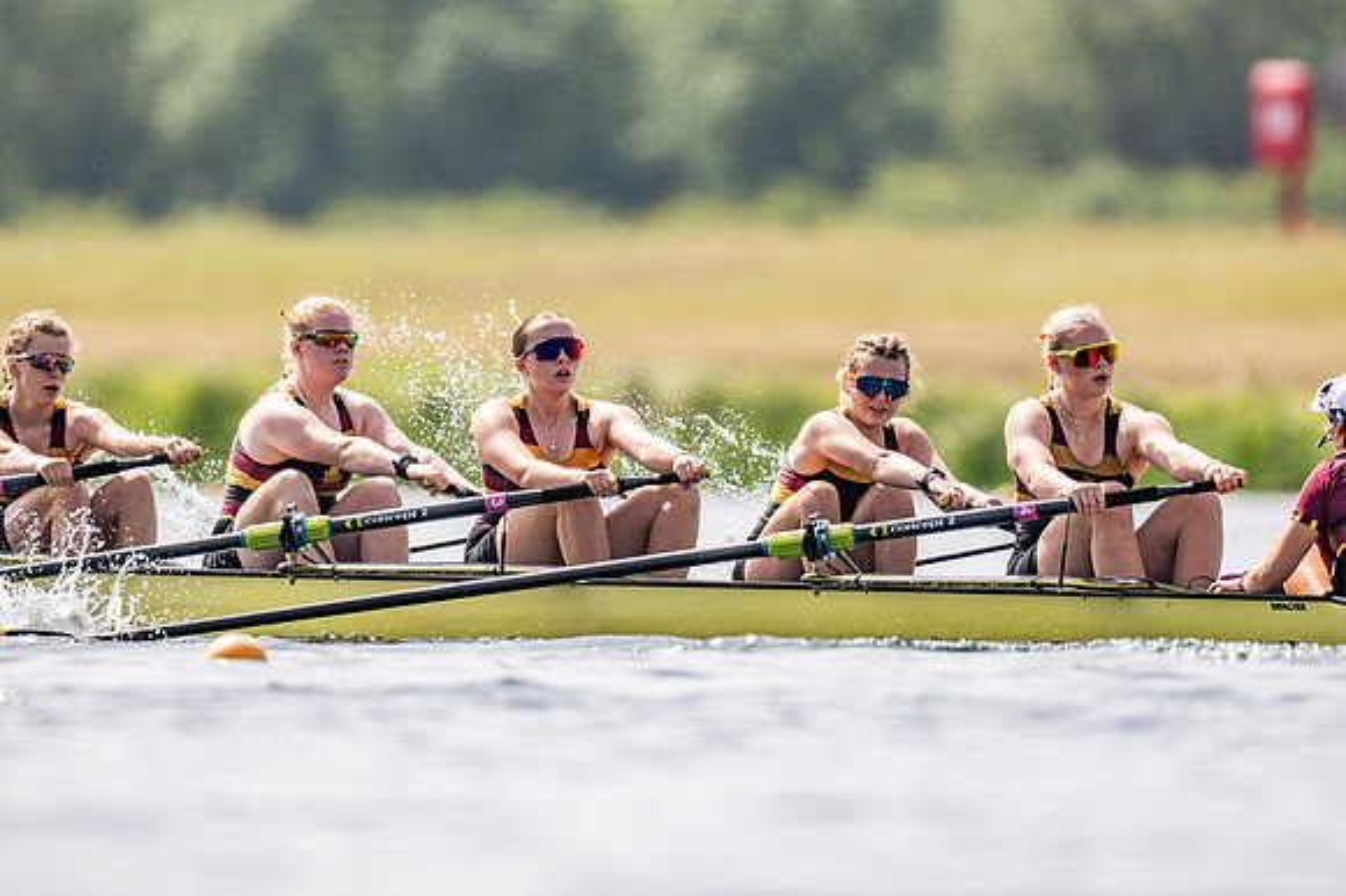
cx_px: 673
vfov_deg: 1.5
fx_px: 33630
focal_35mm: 900
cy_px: 448
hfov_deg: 2.3
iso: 160
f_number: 4
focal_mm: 600
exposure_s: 1/2500
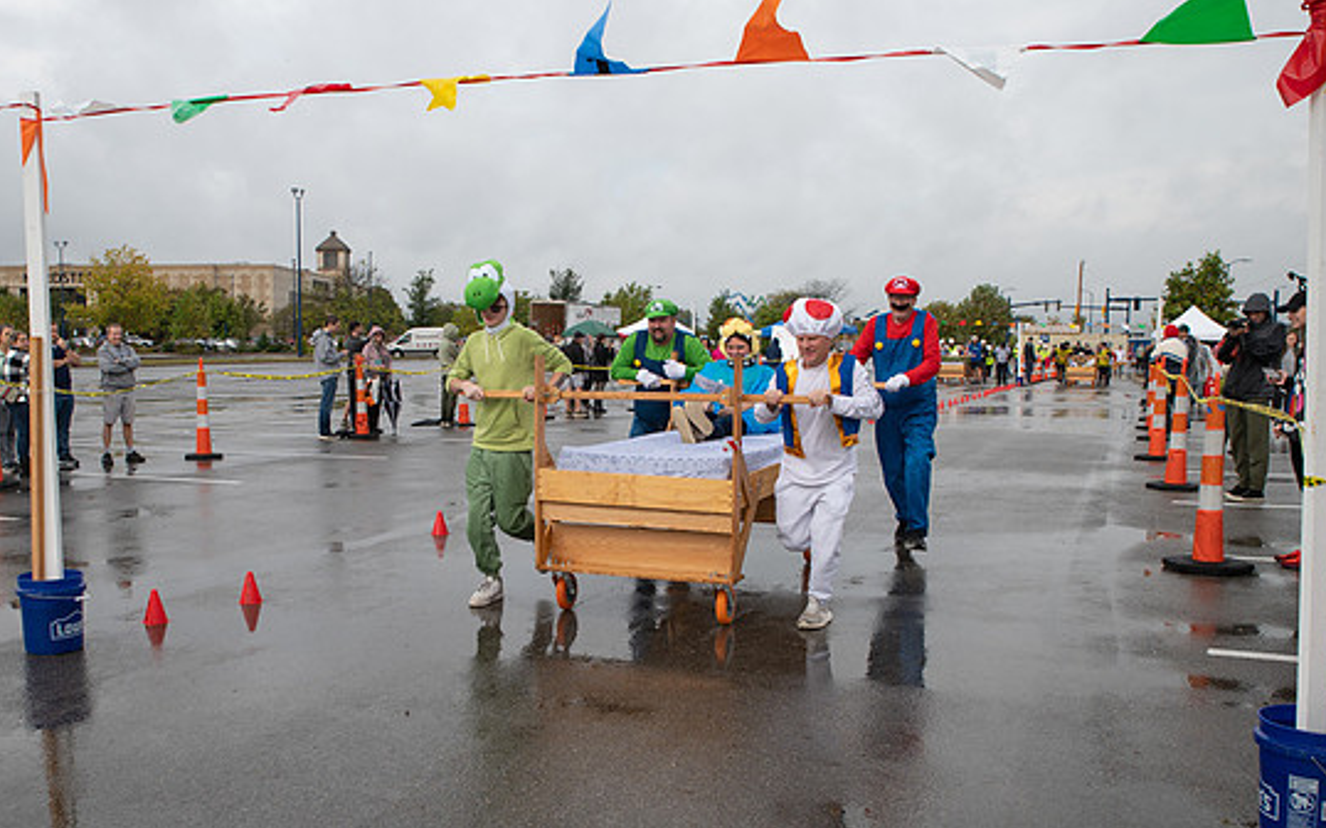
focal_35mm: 34
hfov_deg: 56.4
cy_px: 491
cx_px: 547
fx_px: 1228
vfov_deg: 37.1
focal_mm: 26
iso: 400
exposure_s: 1/500
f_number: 7.1
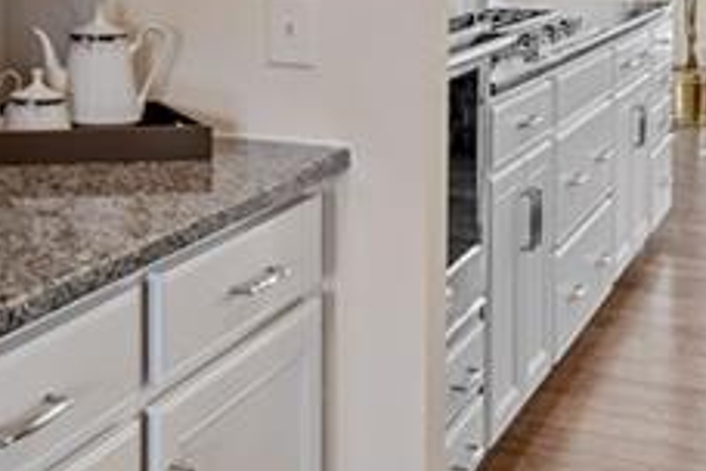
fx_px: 1412
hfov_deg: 26.8
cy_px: -74
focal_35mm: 72
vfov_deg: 18.1
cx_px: 25
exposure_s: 1
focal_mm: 16
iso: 200
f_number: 11
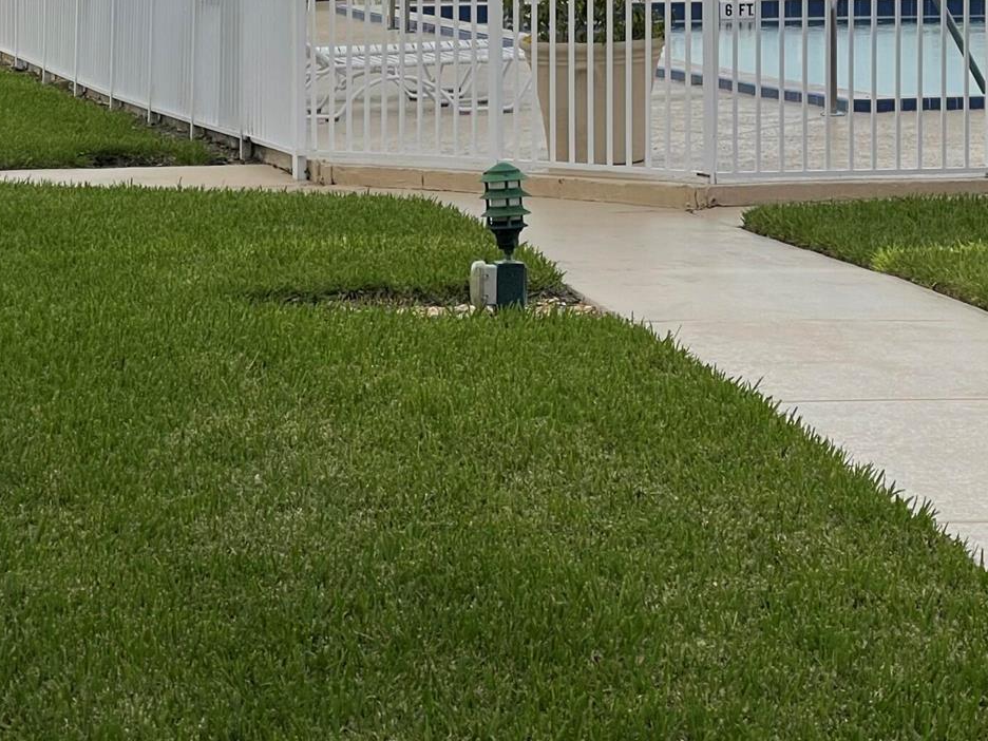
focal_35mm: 140
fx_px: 3996
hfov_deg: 14.1
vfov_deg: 10.5
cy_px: -53
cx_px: 346
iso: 20
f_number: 2.2
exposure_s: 1/585
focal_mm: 7.5
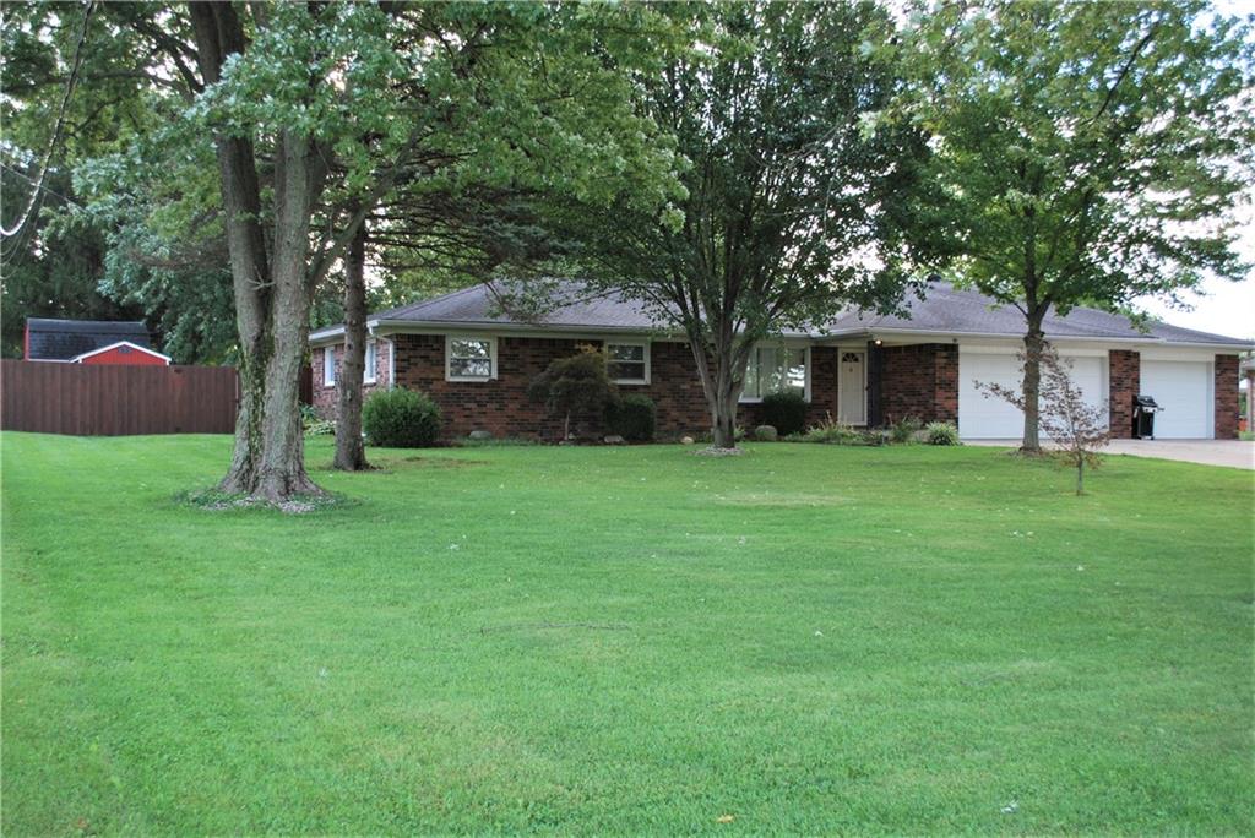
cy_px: 419
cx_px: 628
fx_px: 1360
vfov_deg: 34.3
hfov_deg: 49.5
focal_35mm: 39
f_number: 4.5
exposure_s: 1/80
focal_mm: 26
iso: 200
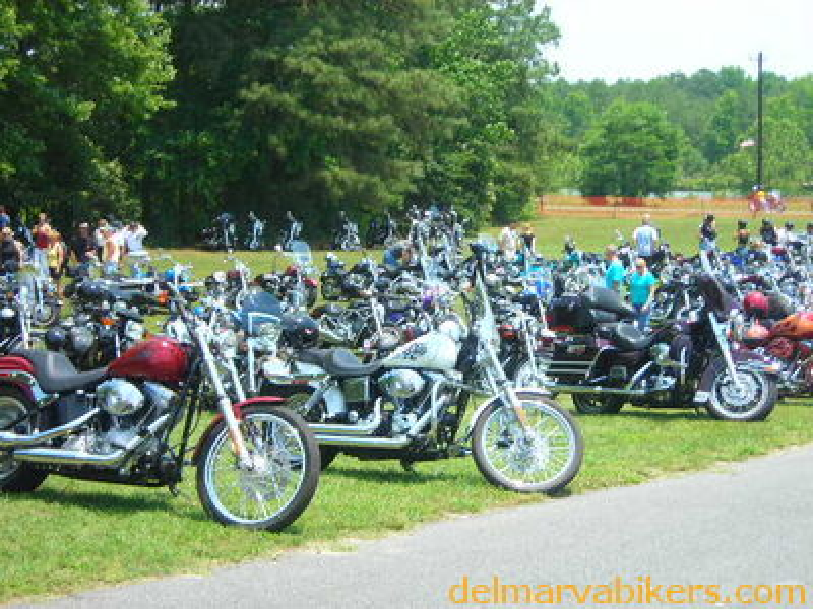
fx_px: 1808
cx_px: 406
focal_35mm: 77
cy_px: 304
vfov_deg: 19.1
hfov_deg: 25.3
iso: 50
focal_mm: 12.7
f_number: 4.2
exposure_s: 1/174
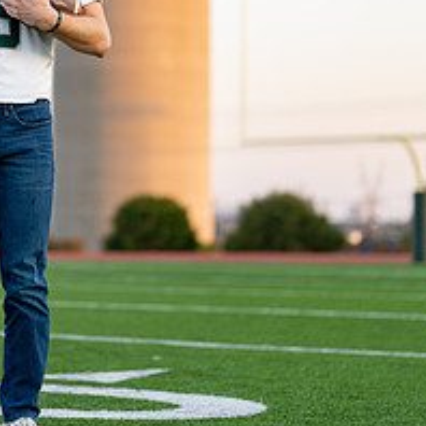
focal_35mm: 144
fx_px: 2005
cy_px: 52
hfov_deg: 12.0
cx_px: 17
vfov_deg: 12.1
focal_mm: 50
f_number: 1.2
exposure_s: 1/640
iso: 100
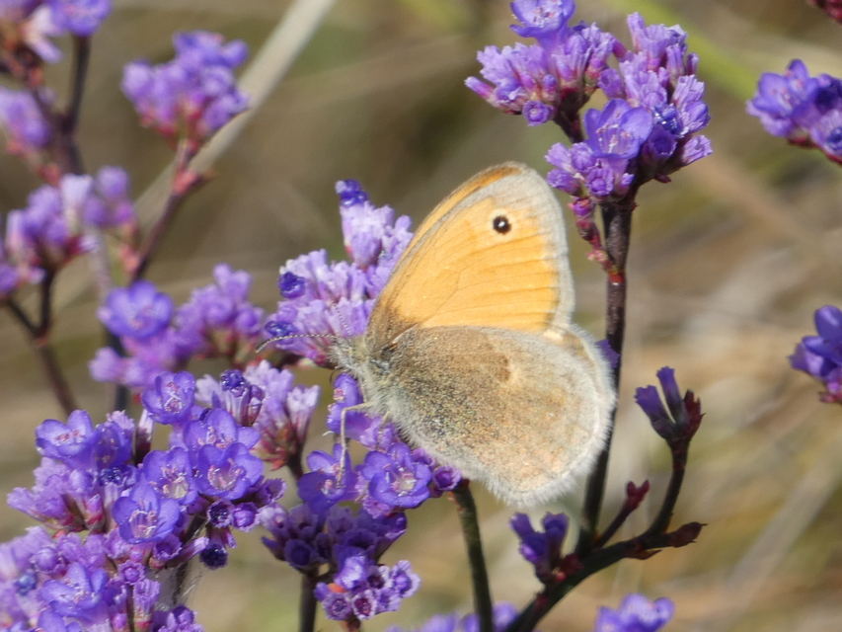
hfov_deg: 3.4
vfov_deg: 2.5
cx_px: 421
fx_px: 14207
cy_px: 316
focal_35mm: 584
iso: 80
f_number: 5.6
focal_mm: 104.7
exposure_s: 1/160
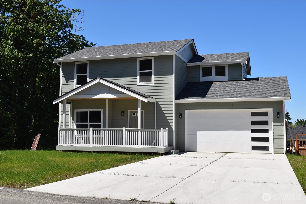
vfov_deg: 33.0
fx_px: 344
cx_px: 153
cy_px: 102
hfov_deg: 47.9
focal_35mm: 40
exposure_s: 1/400
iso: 200
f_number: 10
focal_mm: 27
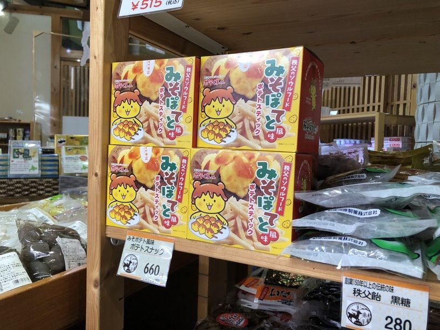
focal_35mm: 28
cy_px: 165
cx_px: 220
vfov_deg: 49.7
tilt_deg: -1.7
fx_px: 356
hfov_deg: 63.5
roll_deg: -1.5
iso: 40
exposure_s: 1/25
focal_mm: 3.99
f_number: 1.8
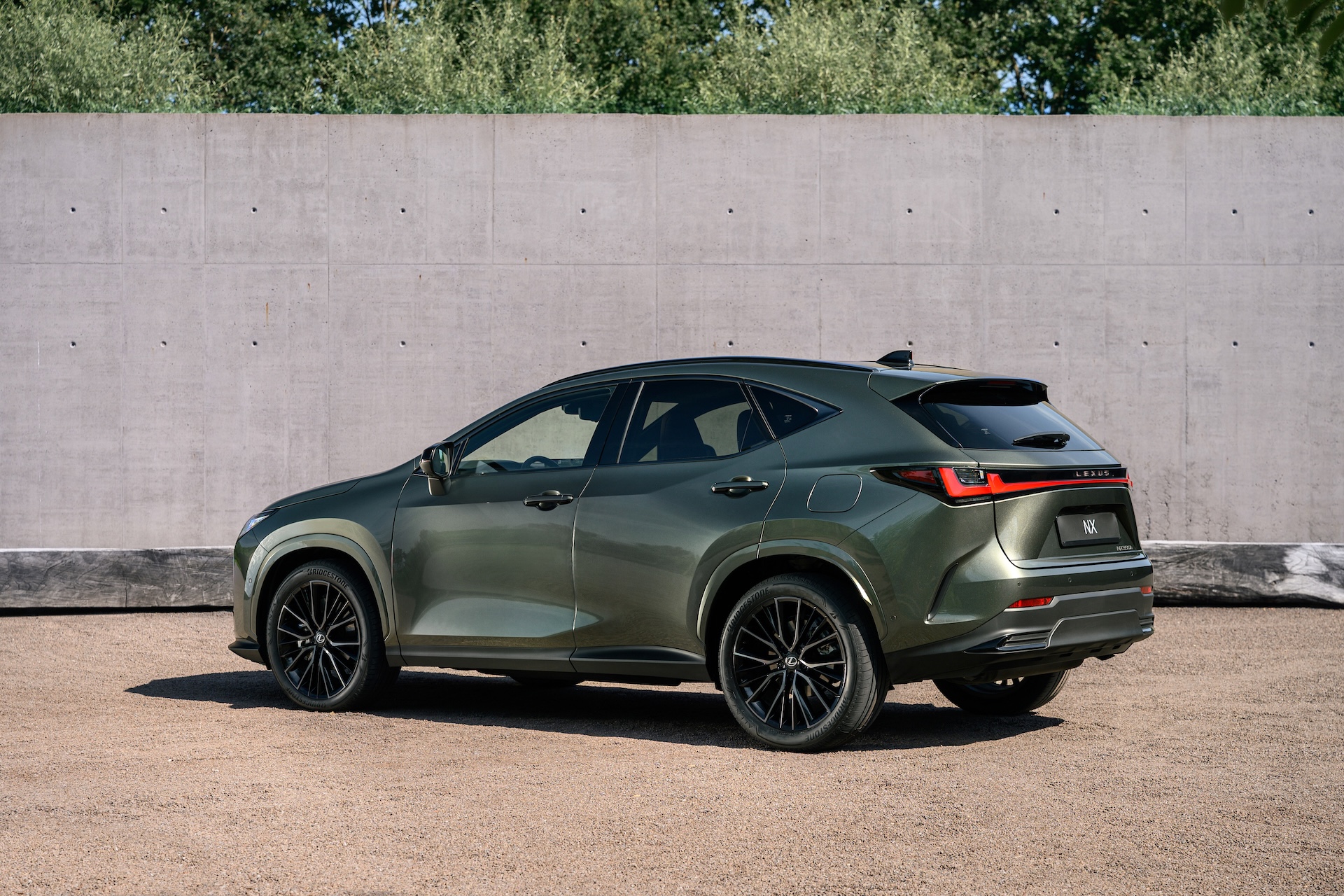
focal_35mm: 67
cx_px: 672
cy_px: 448
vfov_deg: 20.3
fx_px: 2501
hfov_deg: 30.1
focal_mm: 67
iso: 160
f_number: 5
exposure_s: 1/500
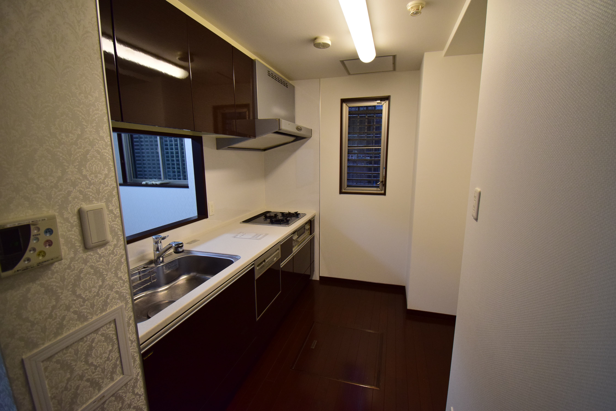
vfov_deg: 77.4
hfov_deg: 100.4
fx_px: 257
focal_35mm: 15
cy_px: 206
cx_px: 308
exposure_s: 1/125
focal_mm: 10
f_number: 4.8
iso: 800
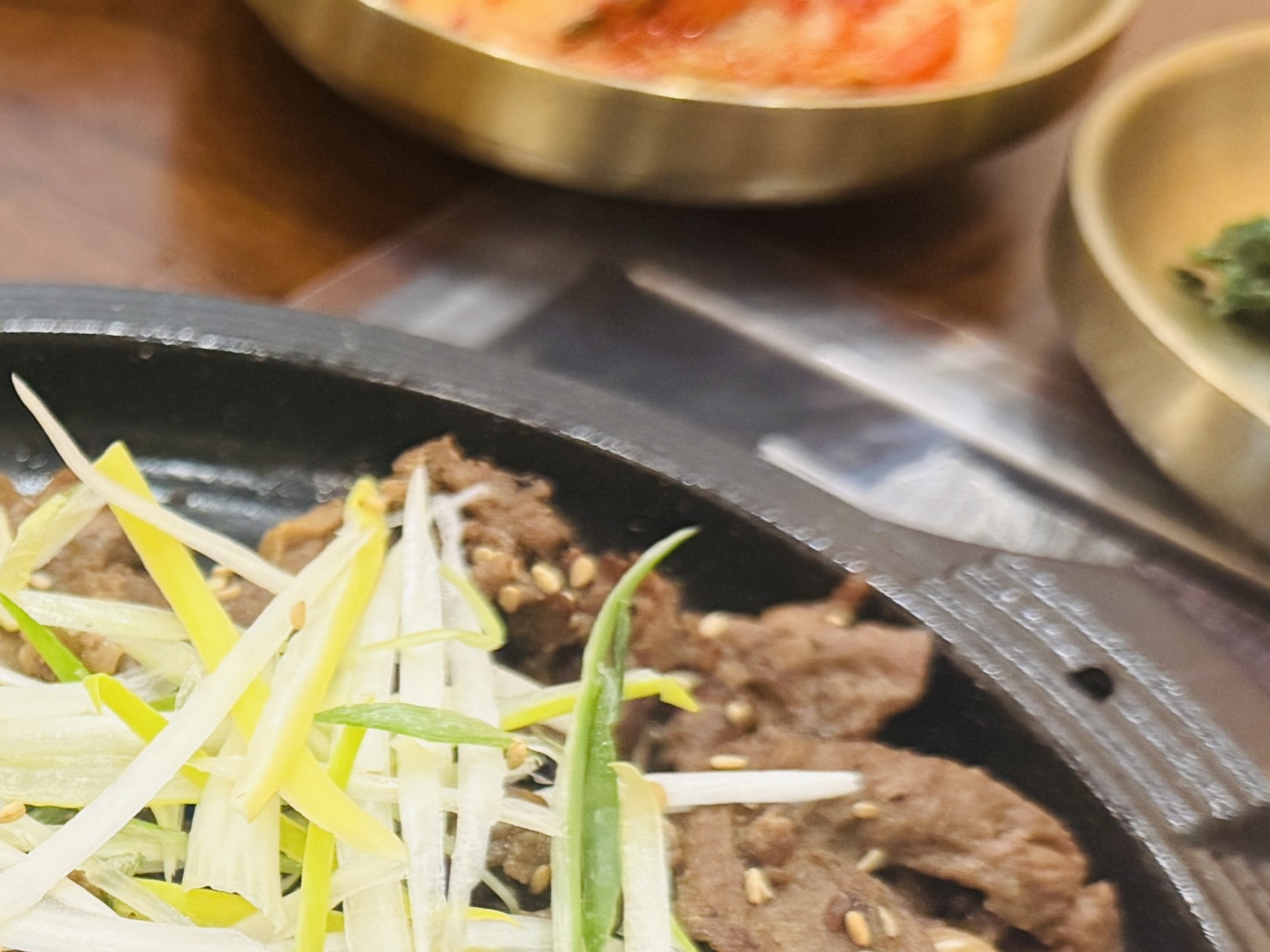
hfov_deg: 22.6
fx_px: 2861
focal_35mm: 78
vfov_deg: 18.6
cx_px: -347
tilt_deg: -45.4
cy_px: 866
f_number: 1.78
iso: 400
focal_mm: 6.76
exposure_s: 1/60
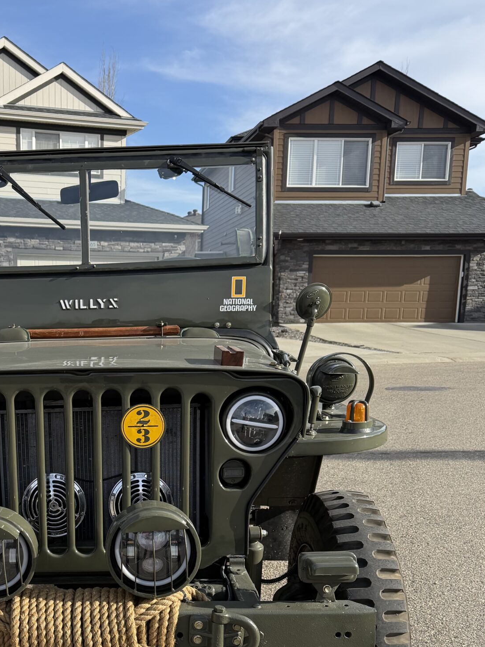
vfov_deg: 43.5
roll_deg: +0.6
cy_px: 480
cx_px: 88
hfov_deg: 33.2
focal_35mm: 42
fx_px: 785
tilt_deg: -12.1
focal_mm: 6.76
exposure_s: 1/3759
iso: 100
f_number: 1.78
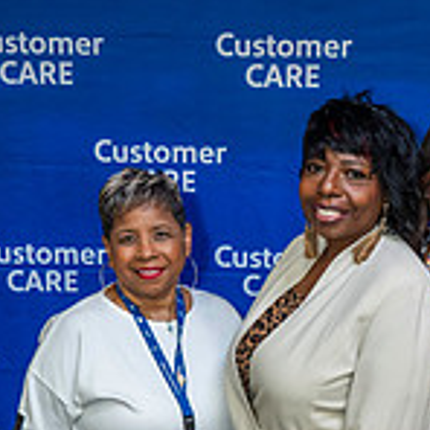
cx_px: 282
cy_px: 418
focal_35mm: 116
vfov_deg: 14.8
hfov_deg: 15.0
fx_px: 1630
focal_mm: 45
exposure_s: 1/160
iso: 2000
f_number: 4.5
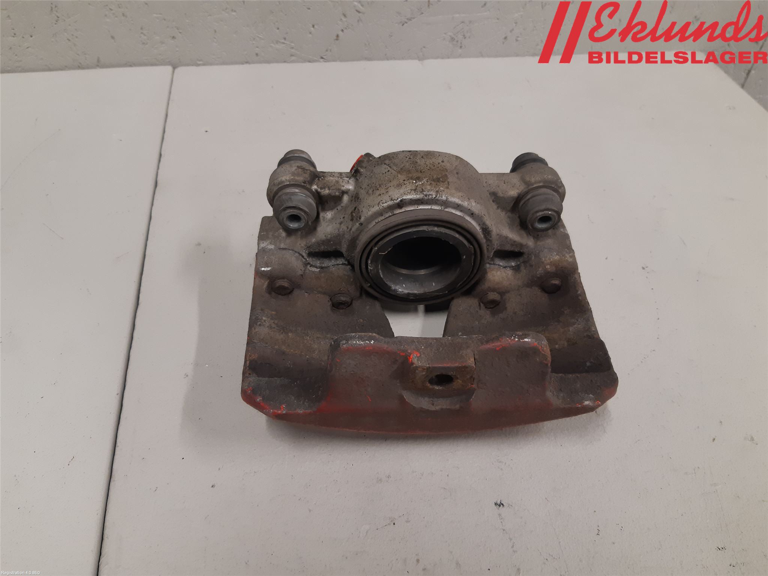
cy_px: 288
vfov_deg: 53.1
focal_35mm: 26
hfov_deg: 67.3
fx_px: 577
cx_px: 384
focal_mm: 3.93
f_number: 1.7
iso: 125
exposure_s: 1/50
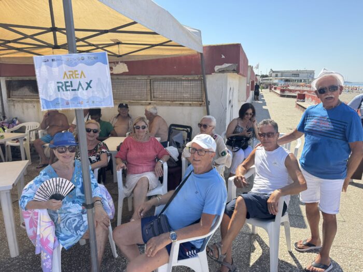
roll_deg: -0.1
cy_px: 136
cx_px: 182
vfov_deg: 56.8
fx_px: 252
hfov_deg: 71.6
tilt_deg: -11.6
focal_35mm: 24
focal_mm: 6.76
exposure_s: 1/2174
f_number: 1.78
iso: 80
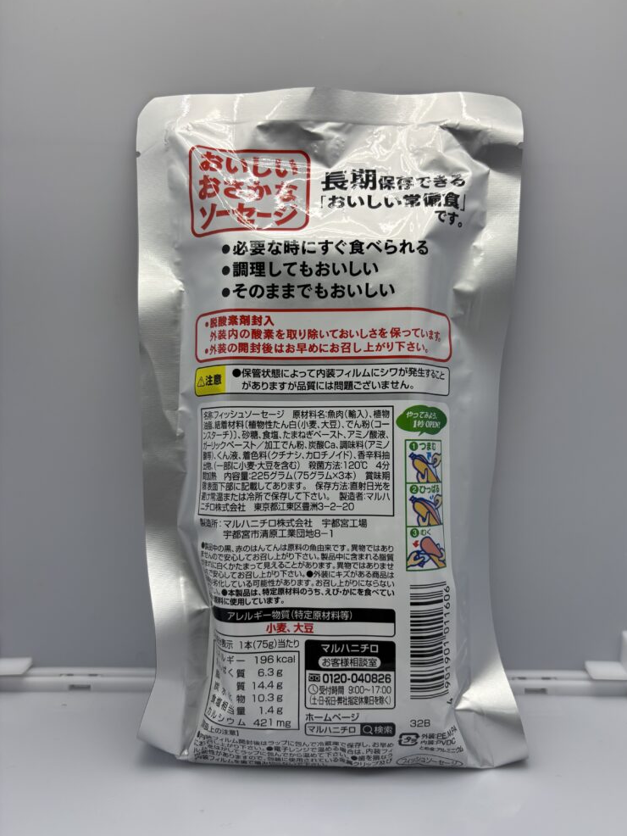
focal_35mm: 27
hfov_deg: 51.4
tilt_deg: -8.3
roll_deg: +0.0
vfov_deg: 65.3
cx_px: 325
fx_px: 652
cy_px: 430
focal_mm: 5.96
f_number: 1.6
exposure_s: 1/234
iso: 40
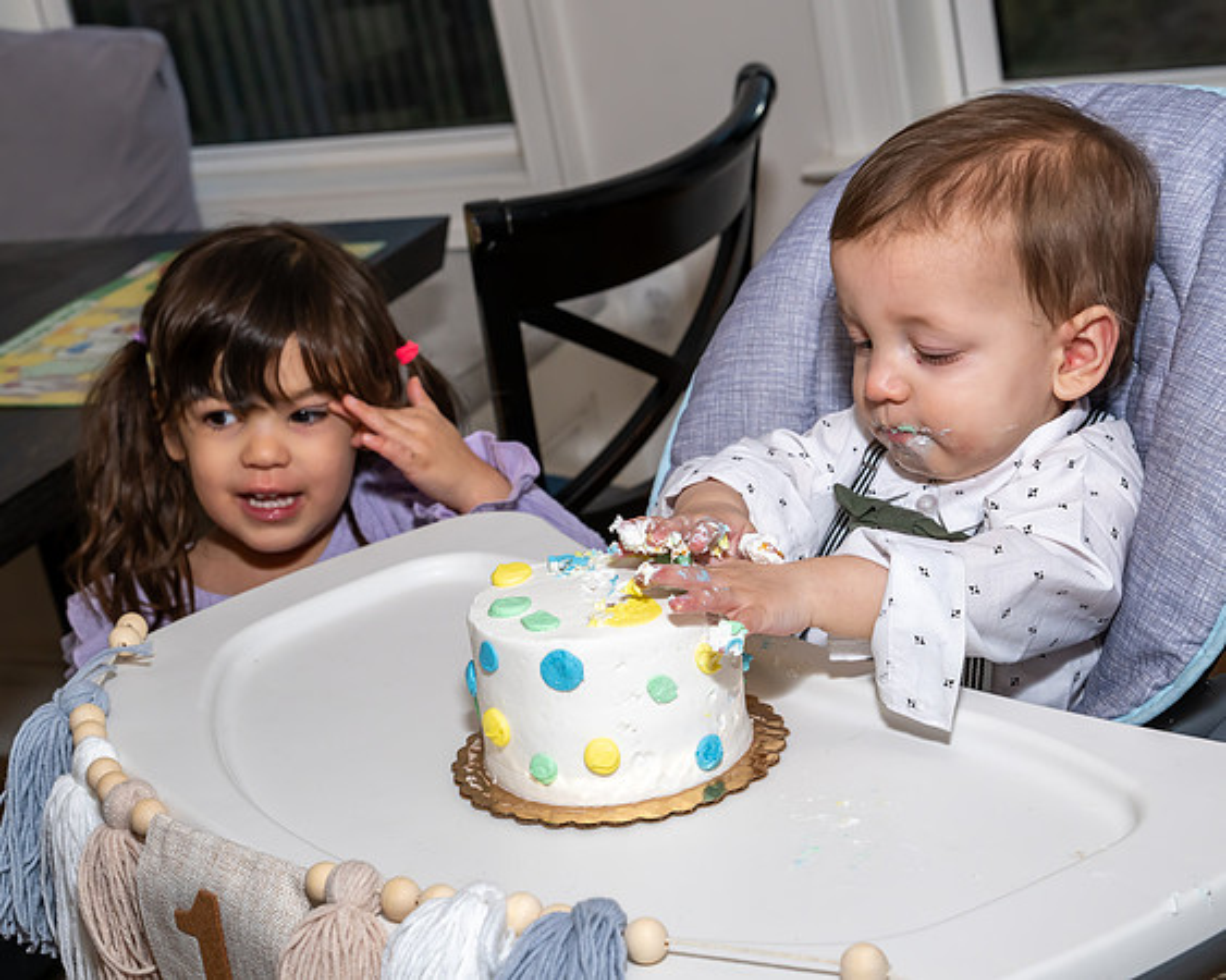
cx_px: 556
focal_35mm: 62
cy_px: 452
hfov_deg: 30.5
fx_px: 2248
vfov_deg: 24.6
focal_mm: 48
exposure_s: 1/250
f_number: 8
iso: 640
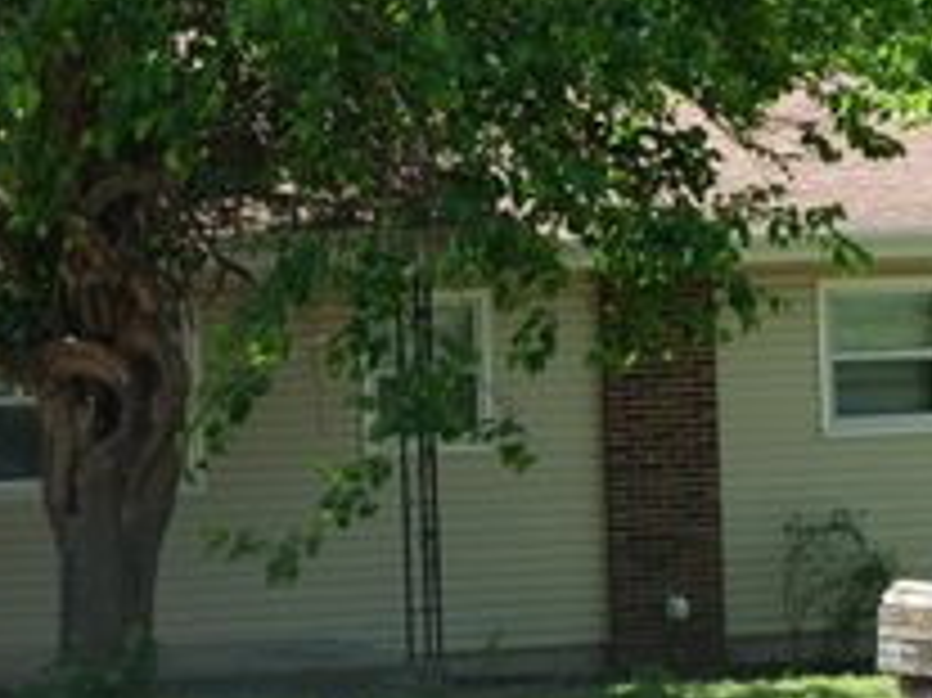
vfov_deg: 12.2
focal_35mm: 121
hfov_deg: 15.9
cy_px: 448
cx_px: -86
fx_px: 3256
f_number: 4
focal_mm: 25
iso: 200
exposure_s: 1/640
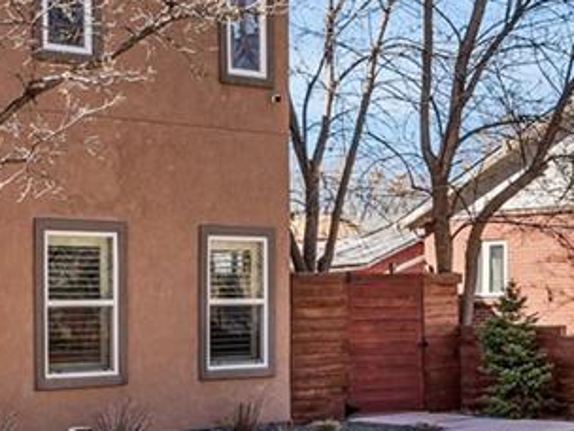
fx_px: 1385
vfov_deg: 17.6
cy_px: 302
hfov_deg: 23.4
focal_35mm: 84
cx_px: 325
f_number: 8
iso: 100
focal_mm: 16.5
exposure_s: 1/50
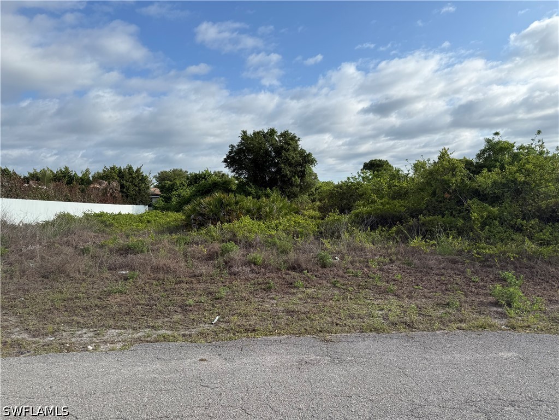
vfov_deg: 56.8
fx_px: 388
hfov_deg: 71.6
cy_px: 210
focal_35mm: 24
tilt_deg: -1.5
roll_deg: +1.9
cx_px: 280
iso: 80
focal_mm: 6.76
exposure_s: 1/4405
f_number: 1.78
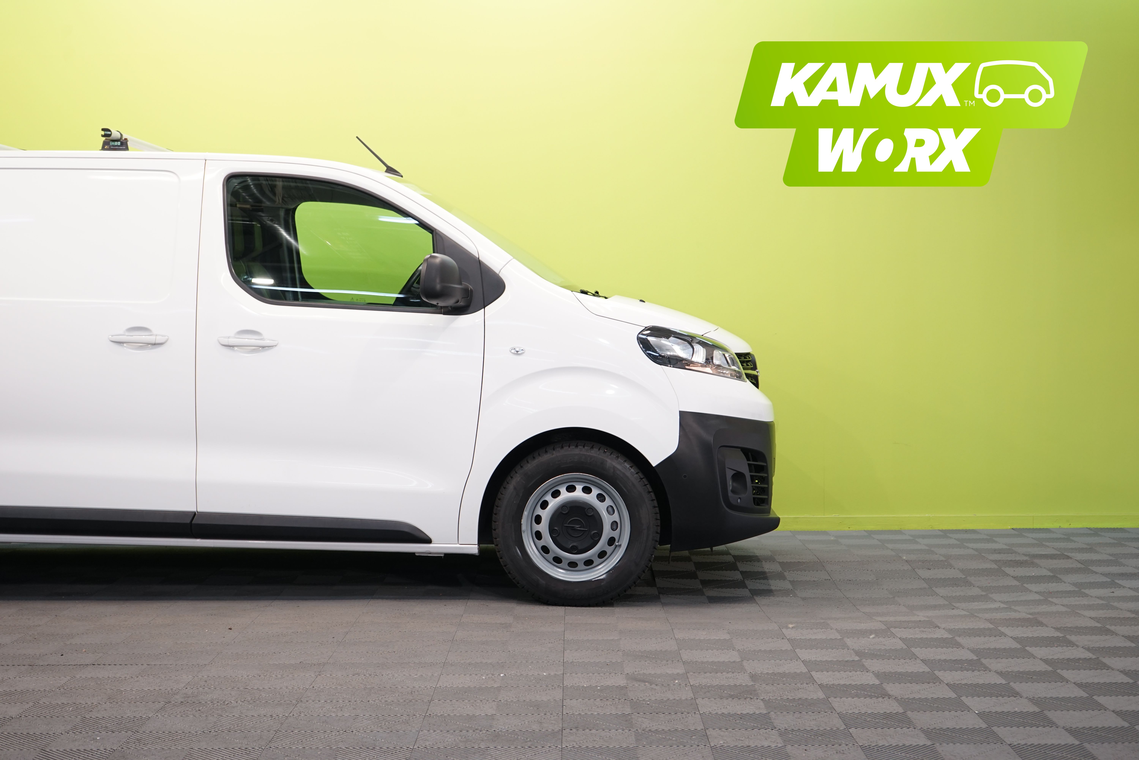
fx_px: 1708
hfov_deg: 36.9
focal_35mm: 54
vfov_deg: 25.1
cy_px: 380
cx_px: 570
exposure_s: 1/25
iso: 500
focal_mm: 54
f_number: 6.3
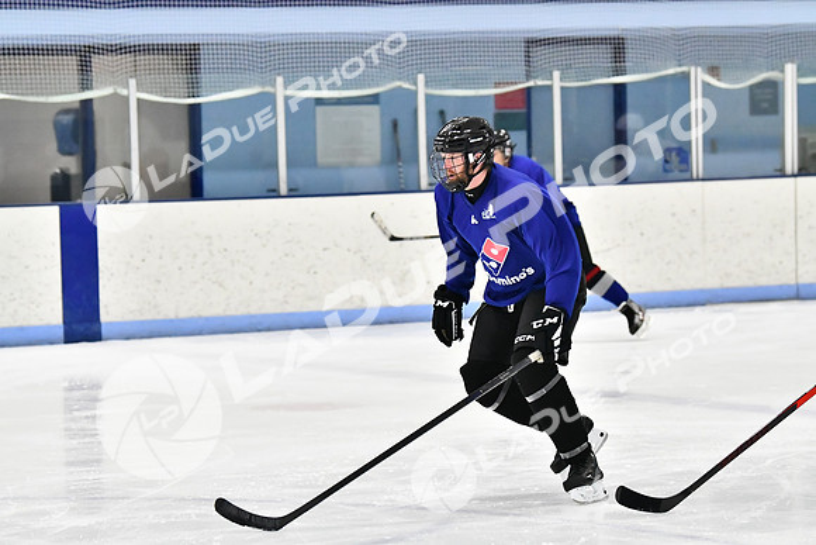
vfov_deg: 7.9
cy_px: 272
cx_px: 408
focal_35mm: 174
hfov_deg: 11.8
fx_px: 3945
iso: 6400
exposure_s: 1/1250
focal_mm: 116
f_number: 3.2
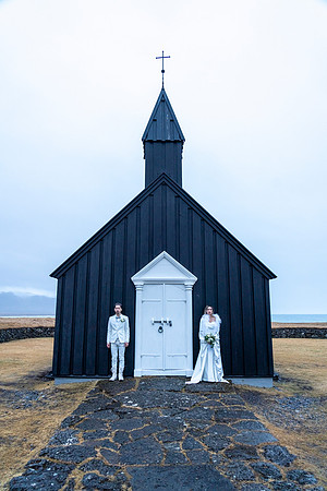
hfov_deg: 53.1
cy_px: 246
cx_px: 164
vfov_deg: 73.7
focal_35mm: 24
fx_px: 327
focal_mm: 24
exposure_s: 1/30
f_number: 4
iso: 800
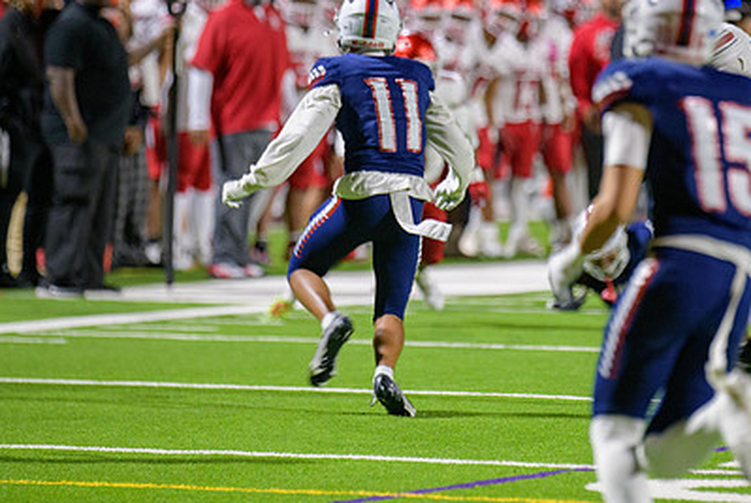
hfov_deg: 5.7
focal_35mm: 363
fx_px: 7581
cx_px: 439
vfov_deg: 3.8
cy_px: 191
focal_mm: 250
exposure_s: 1/250
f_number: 2.8
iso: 2000
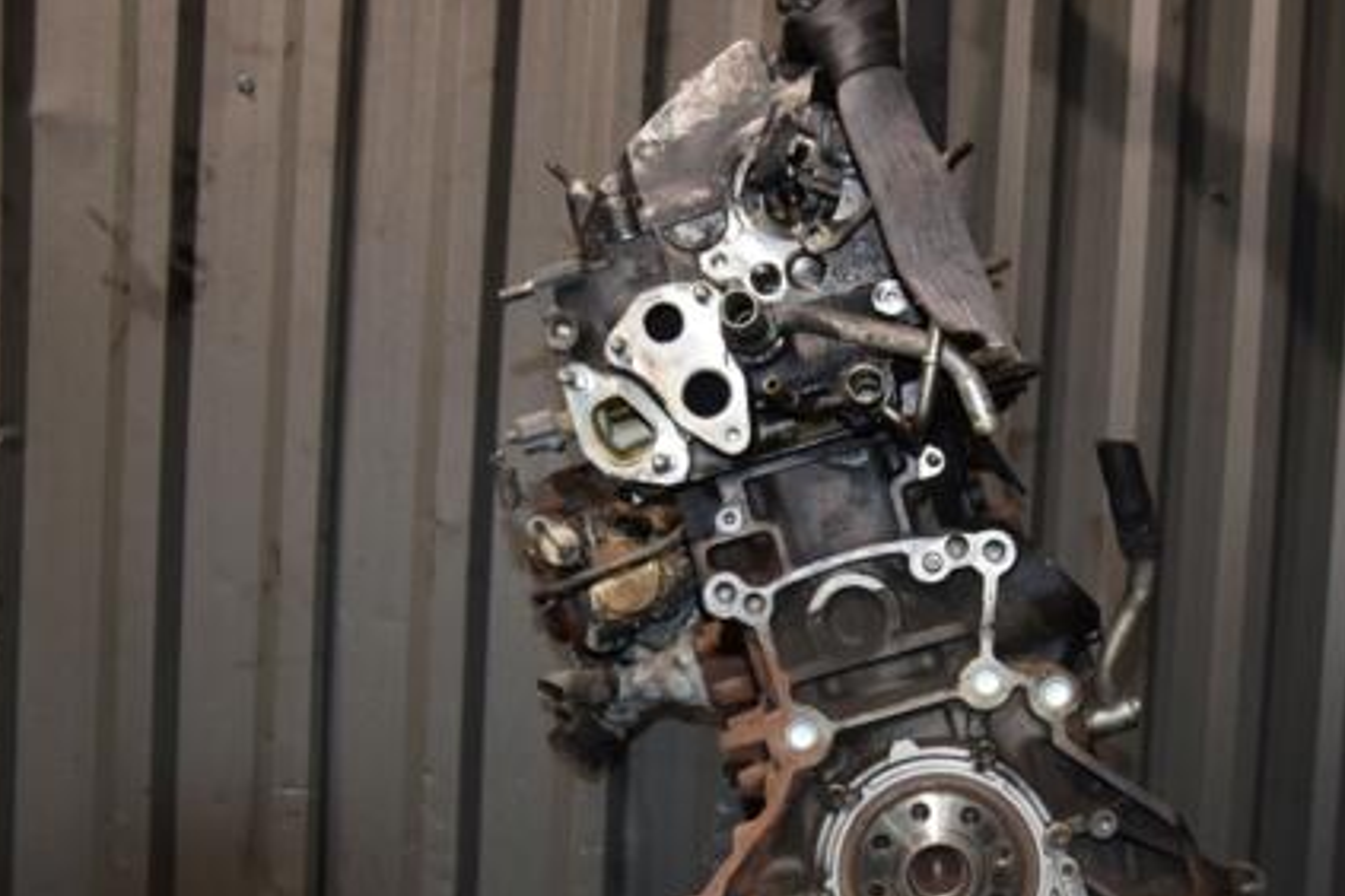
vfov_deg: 29.7
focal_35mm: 45
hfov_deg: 43.2
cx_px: 906
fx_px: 1670
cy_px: 626
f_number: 5
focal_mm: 21
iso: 800
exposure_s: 1/60
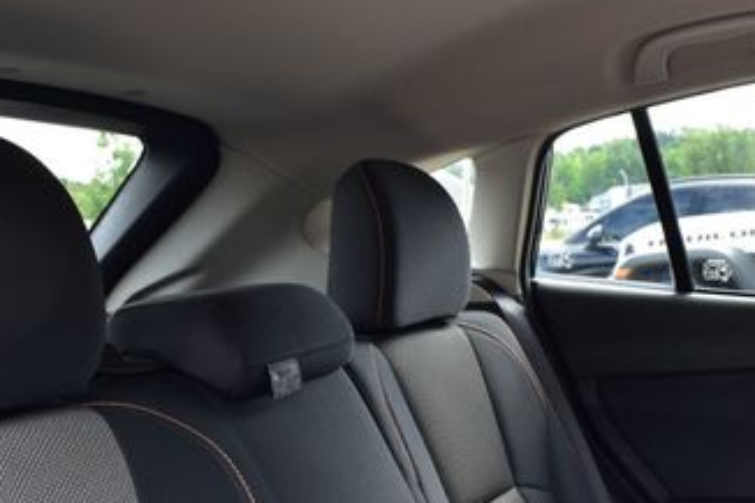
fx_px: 1111
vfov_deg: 25.2
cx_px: 357
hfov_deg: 37.5
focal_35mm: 53
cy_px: 373
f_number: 7.1
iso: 400
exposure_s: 1/40
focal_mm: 18
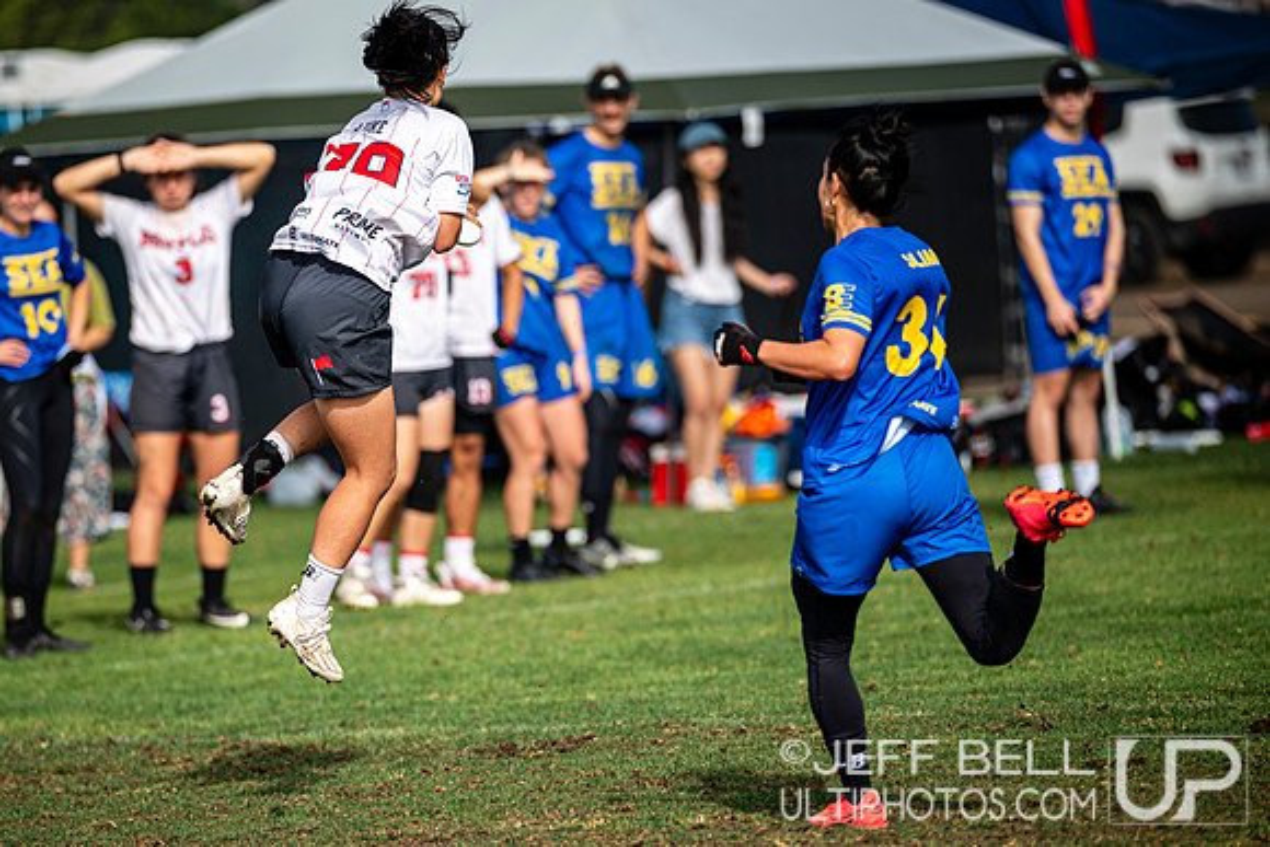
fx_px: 10696
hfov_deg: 6.8
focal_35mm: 303
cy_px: 476
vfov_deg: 4.5
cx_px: 542
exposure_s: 1/2500
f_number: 3.2
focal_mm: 260
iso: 125
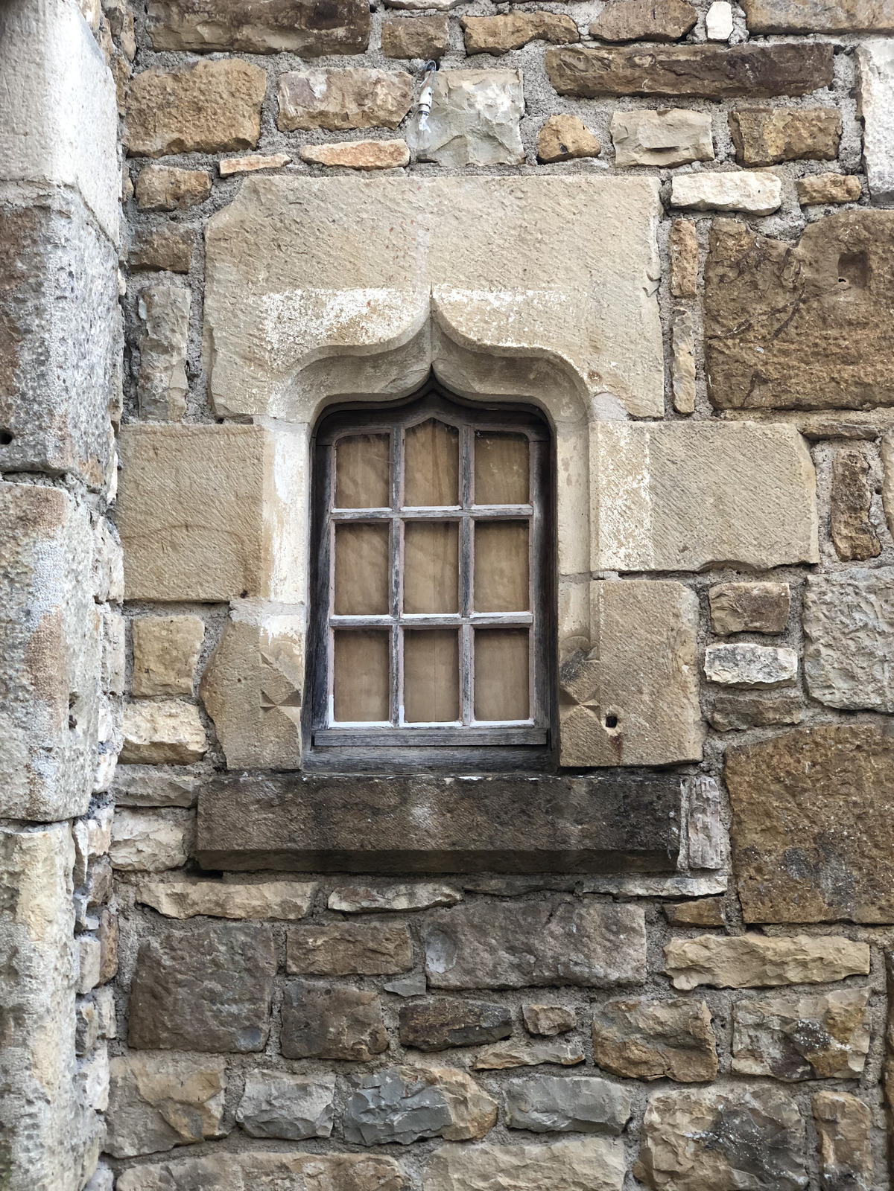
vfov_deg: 36.8
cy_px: 596
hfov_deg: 28.0
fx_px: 1791
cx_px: 447
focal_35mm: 52
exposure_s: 1/60
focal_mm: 6
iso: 40
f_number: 2.4
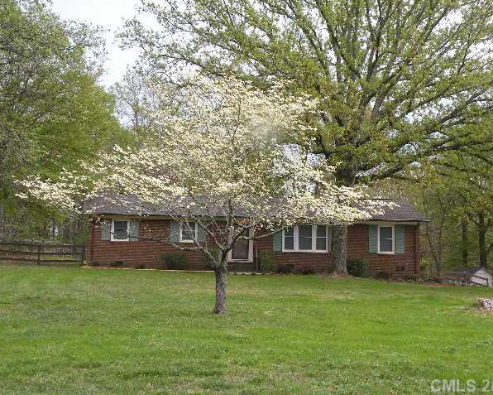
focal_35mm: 44
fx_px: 642
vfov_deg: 34.2
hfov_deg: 42.0
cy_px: 197
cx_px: 259
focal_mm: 7.4
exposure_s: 1/76.6
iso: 64
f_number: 4
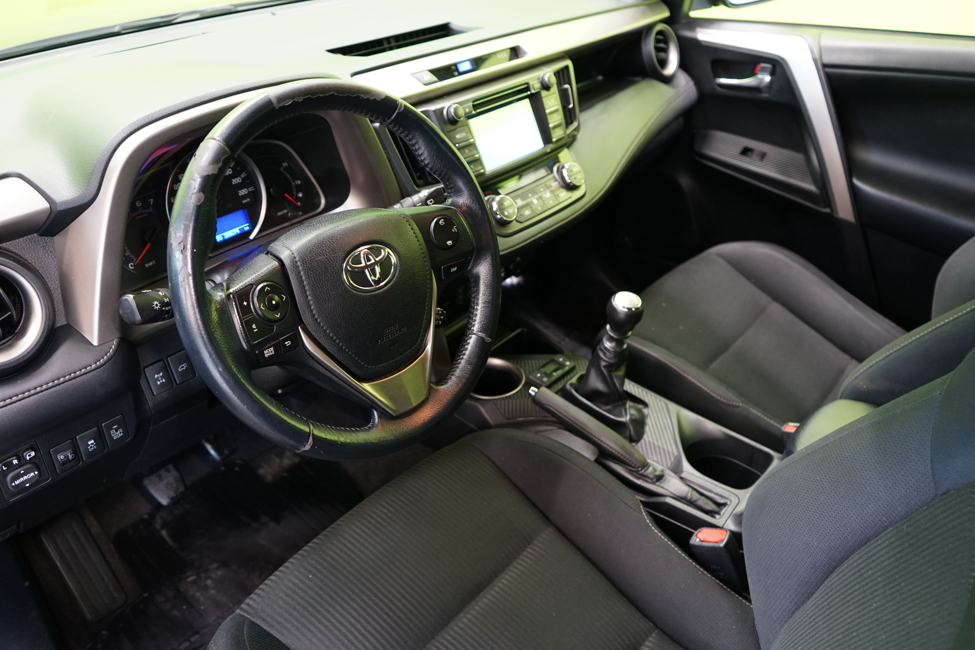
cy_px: 325
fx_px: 785
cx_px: 488
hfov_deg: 63.7
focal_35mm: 29
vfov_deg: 45.0
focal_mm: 29
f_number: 4
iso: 1600
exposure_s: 1/15
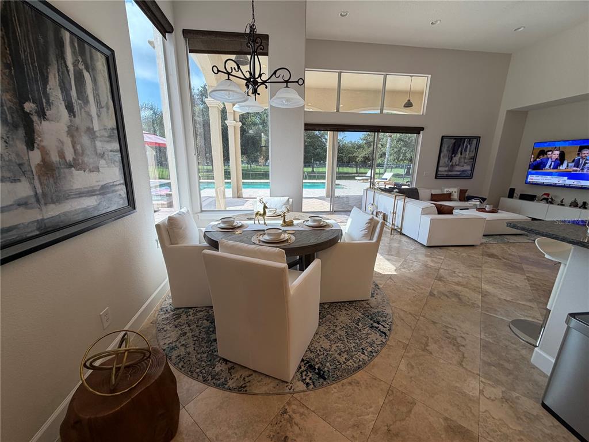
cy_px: 221
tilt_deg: -14.9
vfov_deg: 85.7
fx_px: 238
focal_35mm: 14
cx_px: 294
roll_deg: -0.2
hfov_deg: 102.1
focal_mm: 2.22
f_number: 2.2
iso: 80
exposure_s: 1/120
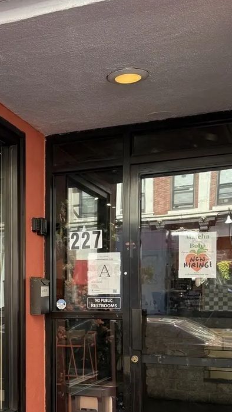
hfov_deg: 22.7
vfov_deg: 39.9
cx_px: 9
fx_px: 557
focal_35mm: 51
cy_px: 285
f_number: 1.78
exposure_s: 1/254
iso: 64
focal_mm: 6.76
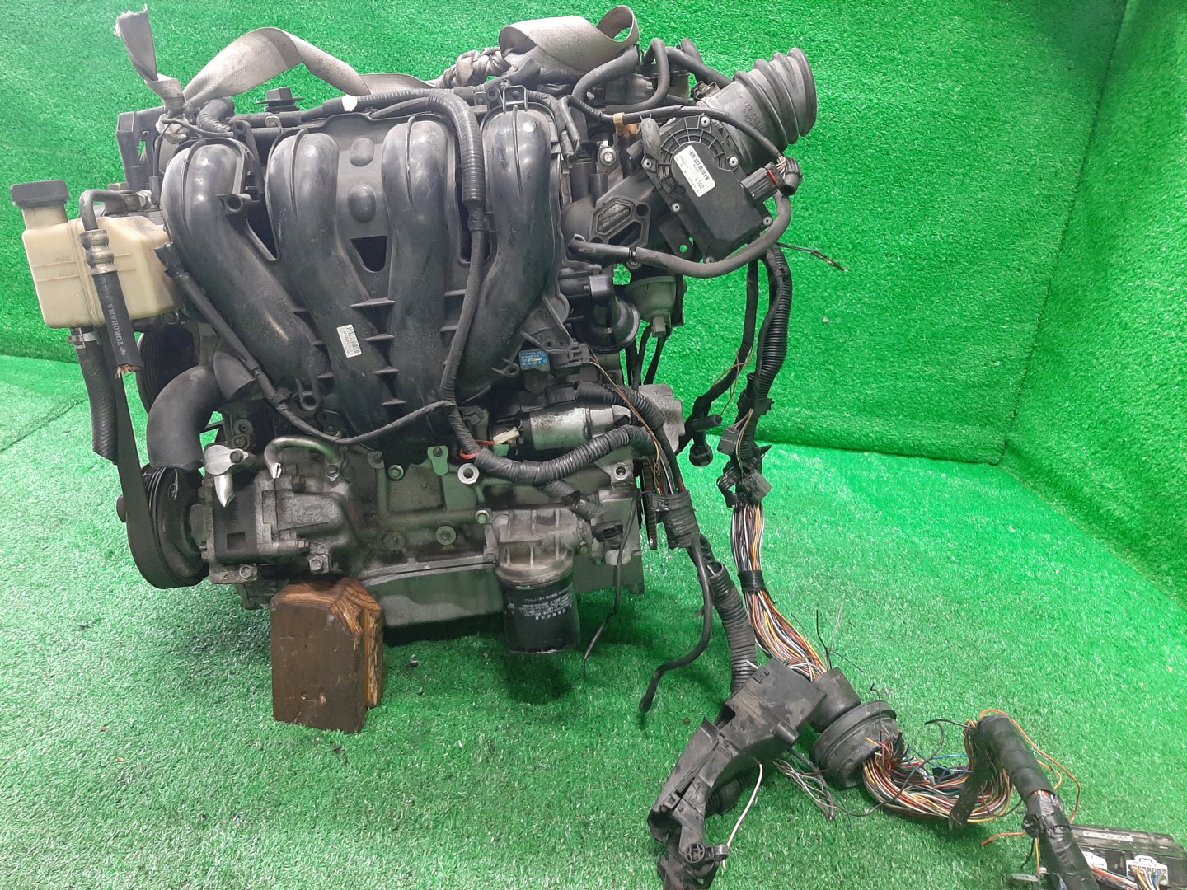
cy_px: 445
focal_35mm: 26
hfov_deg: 67.3
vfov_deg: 53.1
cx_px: 594
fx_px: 892
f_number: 1.7
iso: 174
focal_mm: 3.93
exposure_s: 1/33
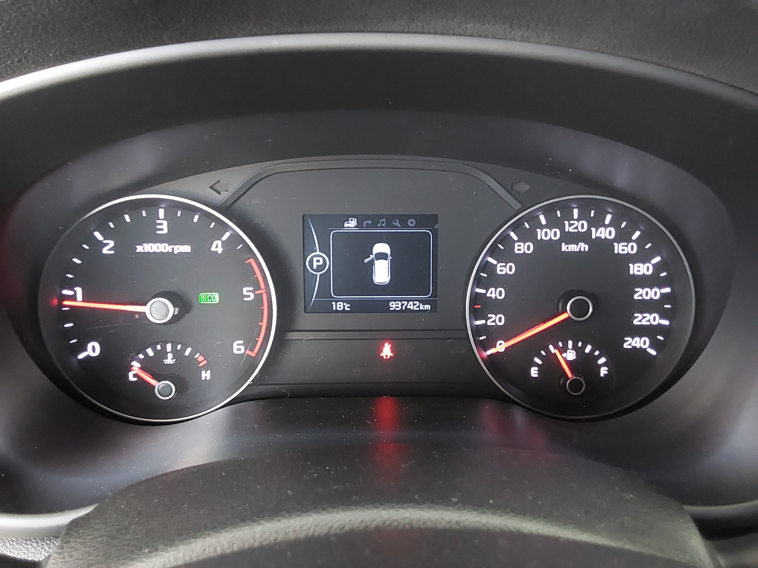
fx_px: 613
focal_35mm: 28
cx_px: 379
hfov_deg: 63.4
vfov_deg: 49.7
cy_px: 284
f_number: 1.9
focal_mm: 2.91
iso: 400
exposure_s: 1/30
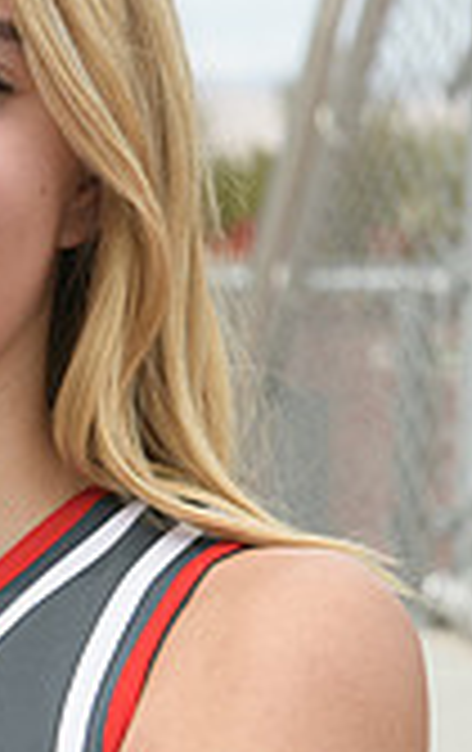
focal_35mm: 192
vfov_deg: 10.8
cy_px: 644
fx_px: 3935
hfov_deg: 6.8
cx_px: -112
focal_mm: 70
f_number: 5.6
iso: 800
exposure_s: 1/1250
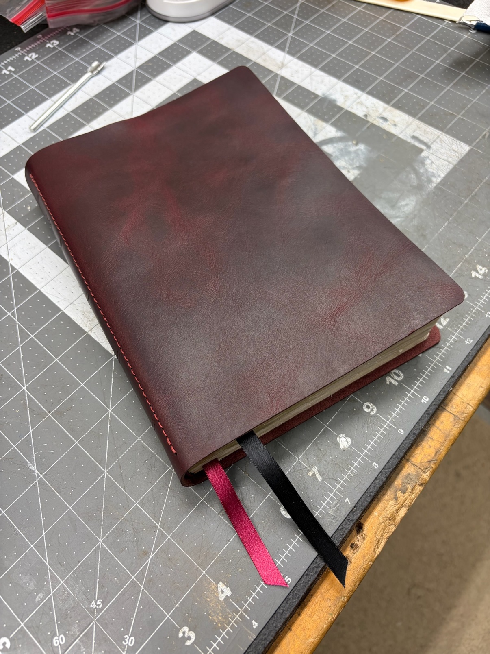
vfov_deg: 67.3
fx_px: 491
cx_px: 245
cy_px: 327
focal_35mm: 26
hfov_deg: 53.1
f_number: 1.6
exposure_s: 1/60
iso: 80
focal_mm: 5.96
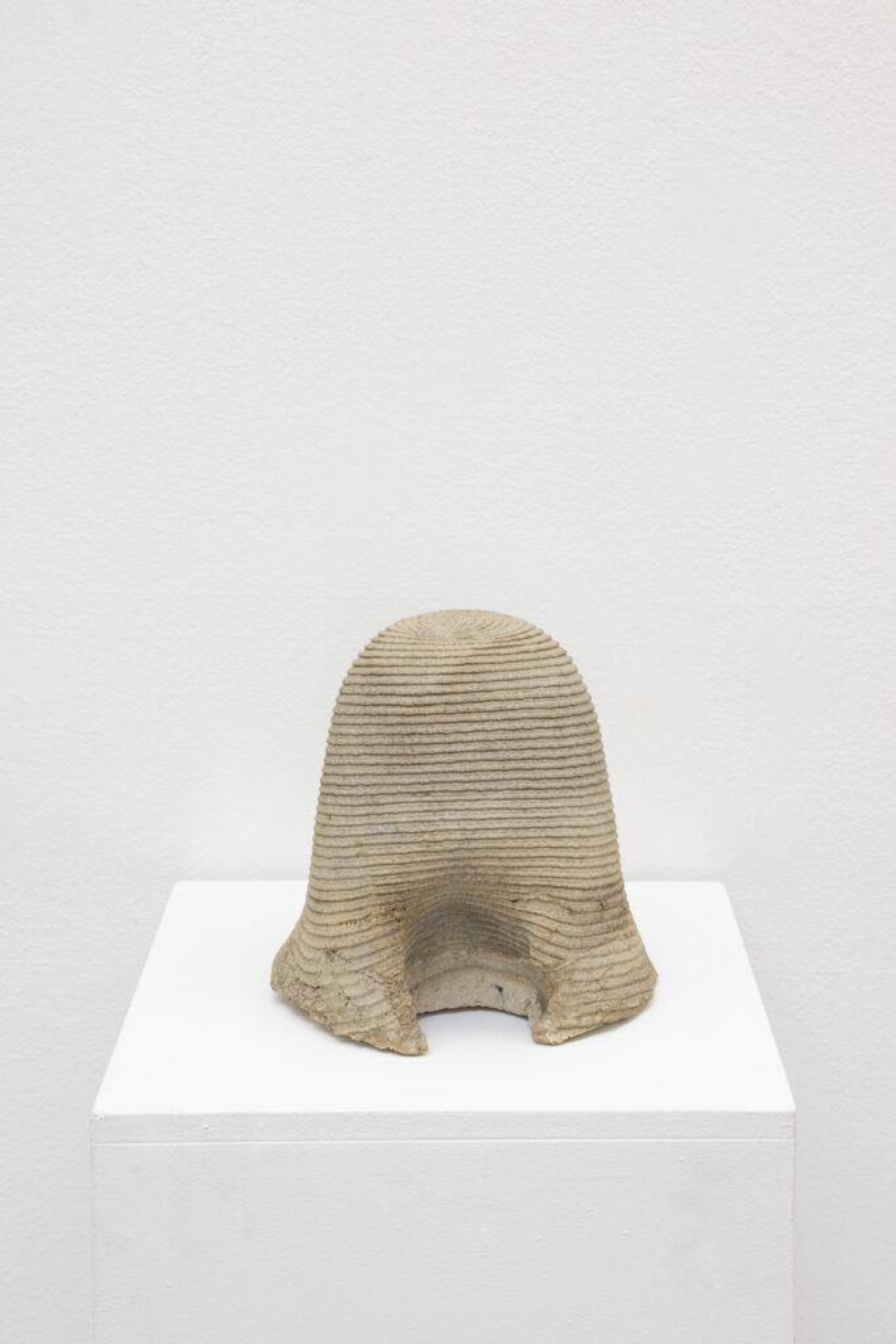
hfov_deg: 23.4
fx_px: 2164
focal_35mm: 58
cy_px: 672
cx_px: 448
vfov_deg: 34.5
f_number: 16
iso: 64
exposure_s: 2
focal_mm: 58
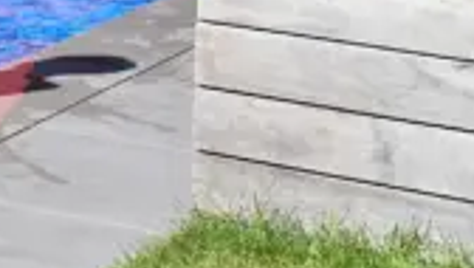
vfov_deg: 5.9
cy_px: -478
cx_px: -451
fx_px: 2444
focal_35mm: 194
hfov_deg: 10.3
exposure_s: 1/320
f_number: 9
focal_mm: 30.5
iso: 160
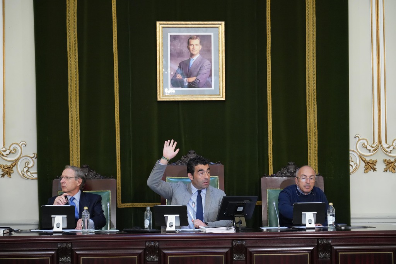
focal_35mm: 71
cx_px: 198
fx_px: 781
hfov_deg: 28.4
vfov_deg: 19.2
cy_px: 132
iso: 4000
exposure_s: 1/160
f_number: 4
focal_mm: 71
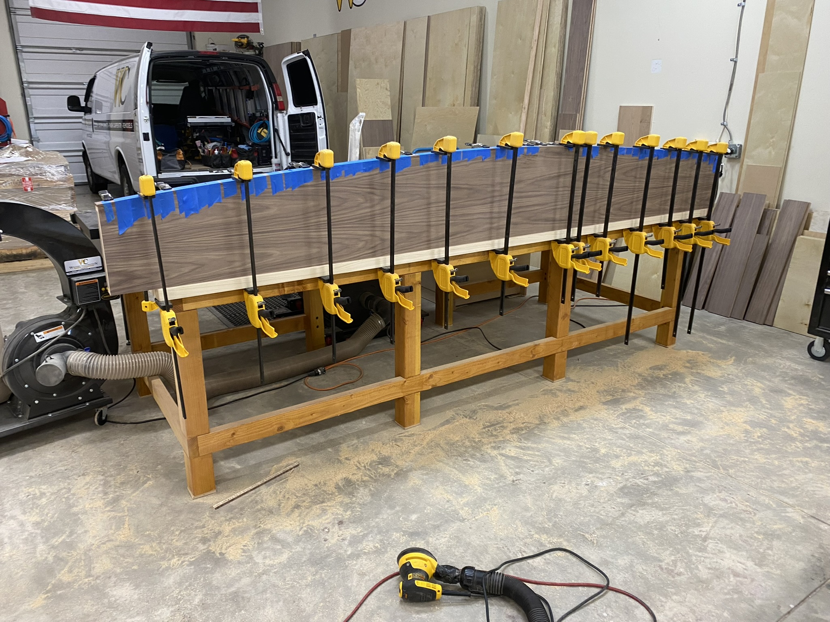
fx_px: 623
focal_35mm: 26
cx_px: 415
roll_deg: +0.1
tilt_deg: -18.0
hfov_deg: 67.3
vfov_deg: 53.1
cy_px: 311
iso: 125
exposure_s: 1/60
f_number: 1.8
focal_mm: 4.25
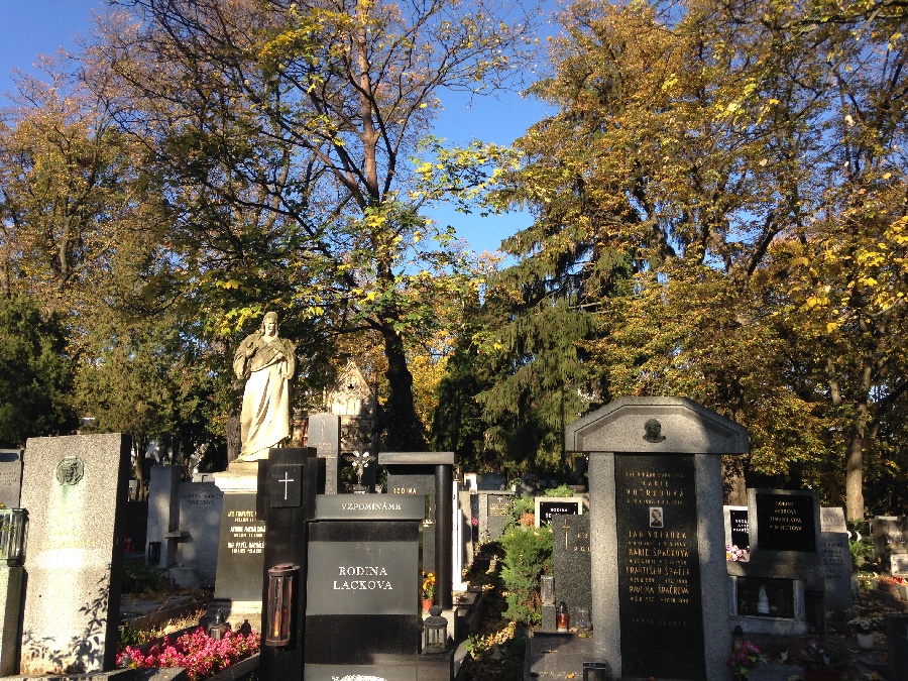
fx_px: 866
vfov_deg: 42.9
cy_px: 340
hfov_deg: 55.4
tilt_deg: +10.2
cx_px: 454
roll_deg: -0.7
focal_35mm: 33
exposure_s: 1/723
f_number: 2.4
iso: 50
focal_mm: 4.12
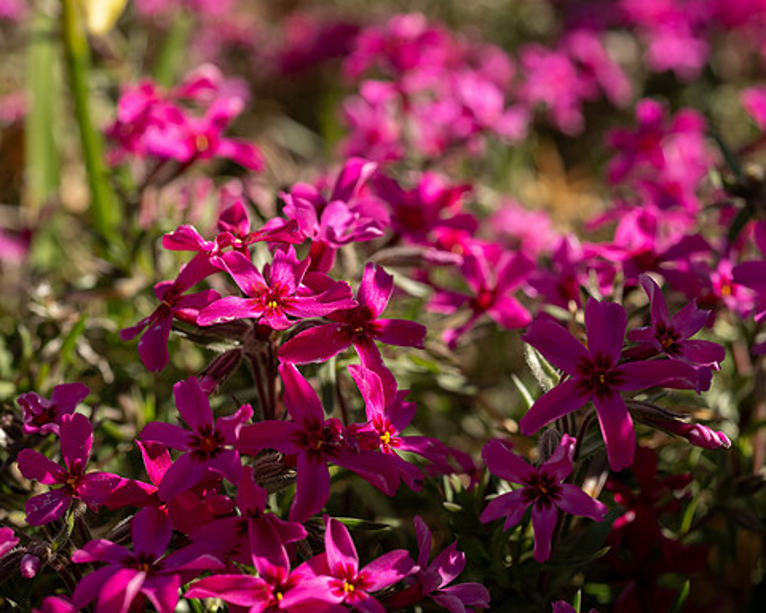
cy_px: 306
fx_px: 1542
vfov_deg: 22.5
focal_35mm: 68
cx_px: 415
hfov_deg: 27.9
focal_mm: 60
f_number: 11
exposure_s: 1/320
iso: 320
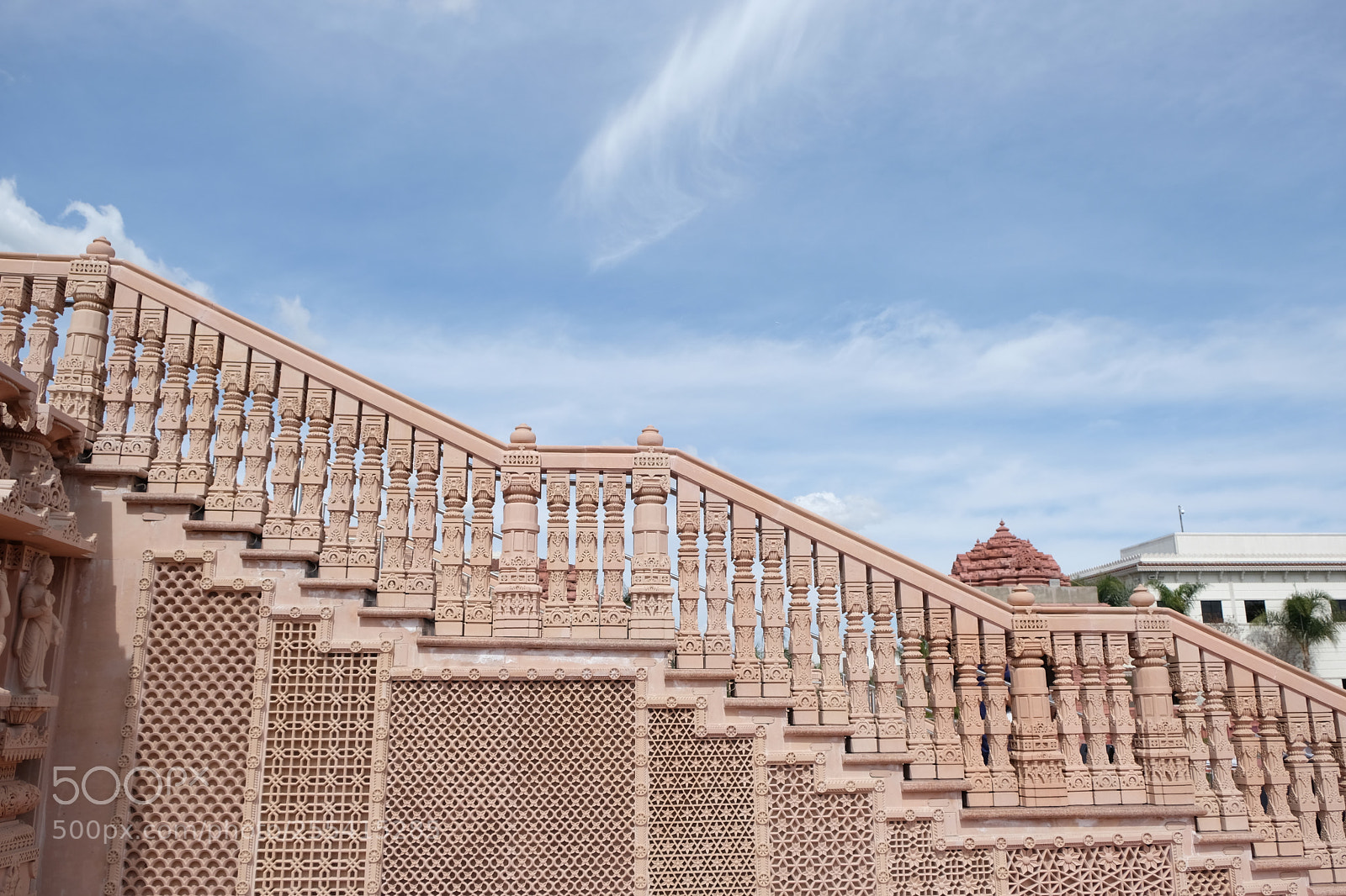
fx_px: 1009
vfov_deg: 47.9
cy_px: 448
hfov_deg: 67.4
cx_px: 673
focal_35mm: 27
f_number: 5.6
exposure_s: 1/900
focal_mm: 18
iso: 200
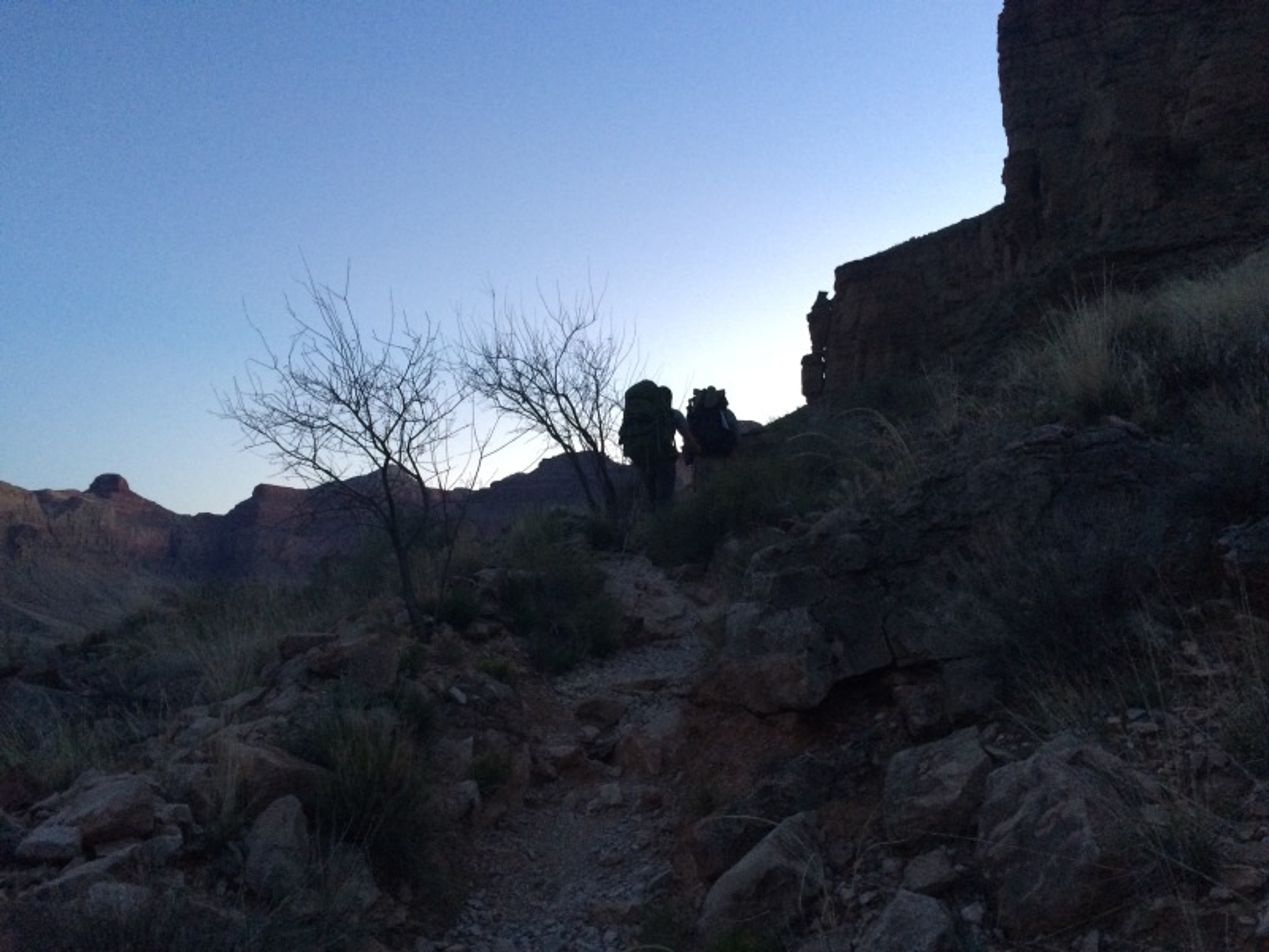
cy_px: 476
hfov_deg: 61.7
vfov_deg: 48.2
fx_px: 1063
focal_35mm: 29
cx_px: 634
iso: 250
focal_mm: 4.15
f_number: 2.2
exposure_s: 1/24
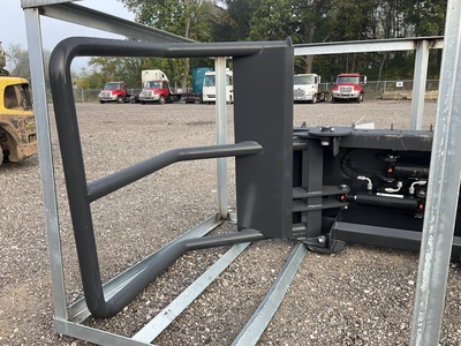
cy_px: 173
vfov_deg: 48.2
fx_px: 386
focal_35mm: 29
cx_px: 230
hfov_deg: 61.7
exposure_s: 1/122
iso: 16
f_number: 1.8
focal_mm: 3
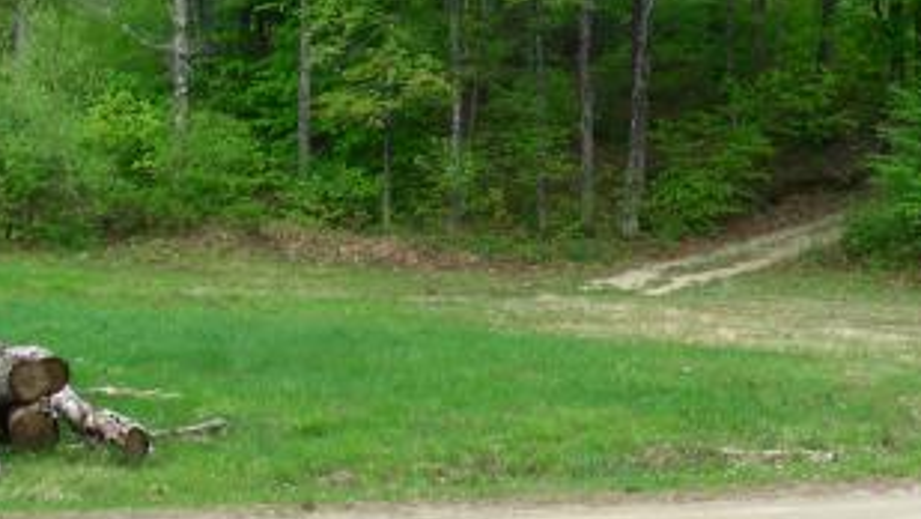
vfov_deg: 14.4
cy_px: 197
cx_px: 733
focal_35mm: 84
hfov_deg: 24.9
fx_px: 2052
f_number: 4
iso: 50
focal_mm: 6.8
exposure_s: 1/87.1
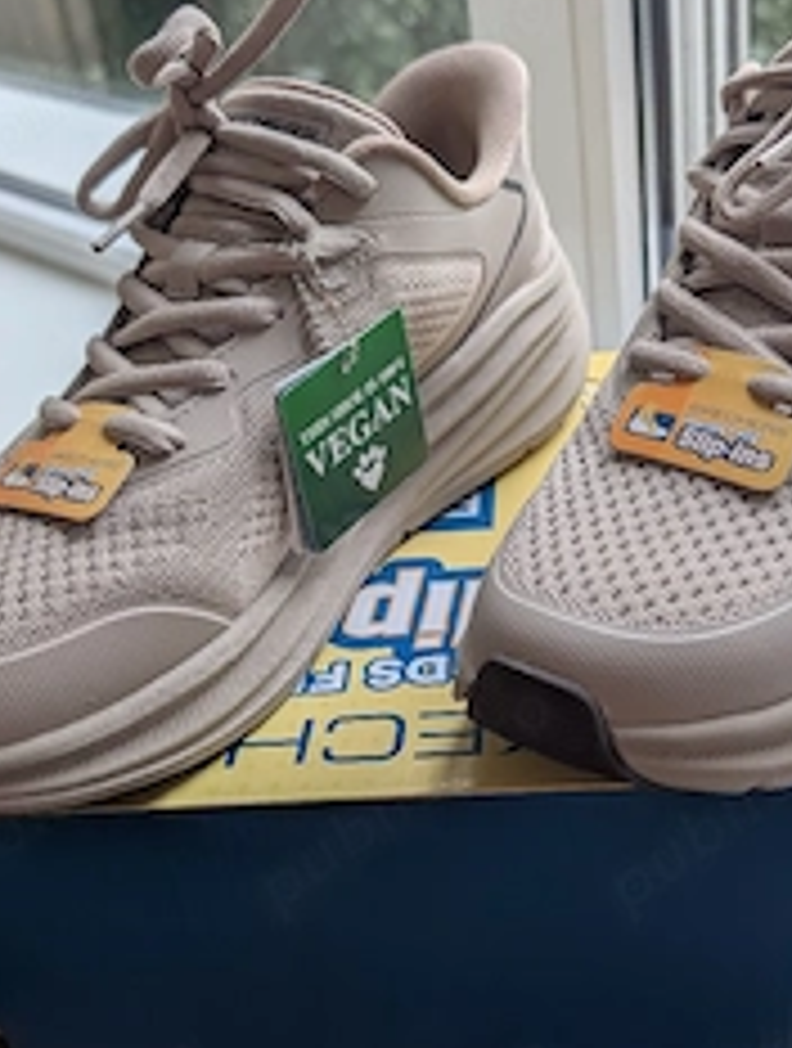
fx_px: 1245
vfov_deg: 45.7
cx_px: 495
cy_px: 499
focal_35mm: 41
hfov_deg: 35.1
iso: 20
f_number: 1.68
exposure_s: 1/135
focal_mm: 6.9
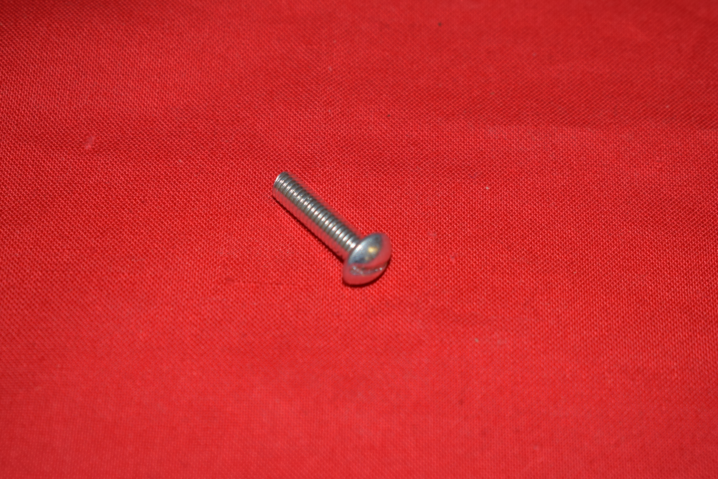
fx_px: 1646
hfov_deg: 24.6
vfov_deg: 16.6
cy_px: 240
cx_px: 359
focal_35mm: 82
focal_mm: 55
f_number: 5.6
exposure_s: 1/25
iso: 160
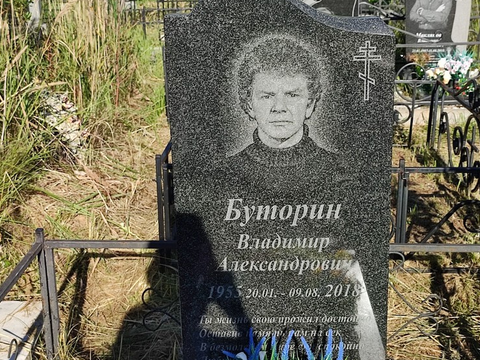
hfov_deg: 65.3
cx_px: 244
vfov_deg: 51.4
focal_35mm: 27
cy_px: 188
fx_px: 374
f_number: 1.9
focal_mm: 6.04
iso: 50
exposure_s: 1/463
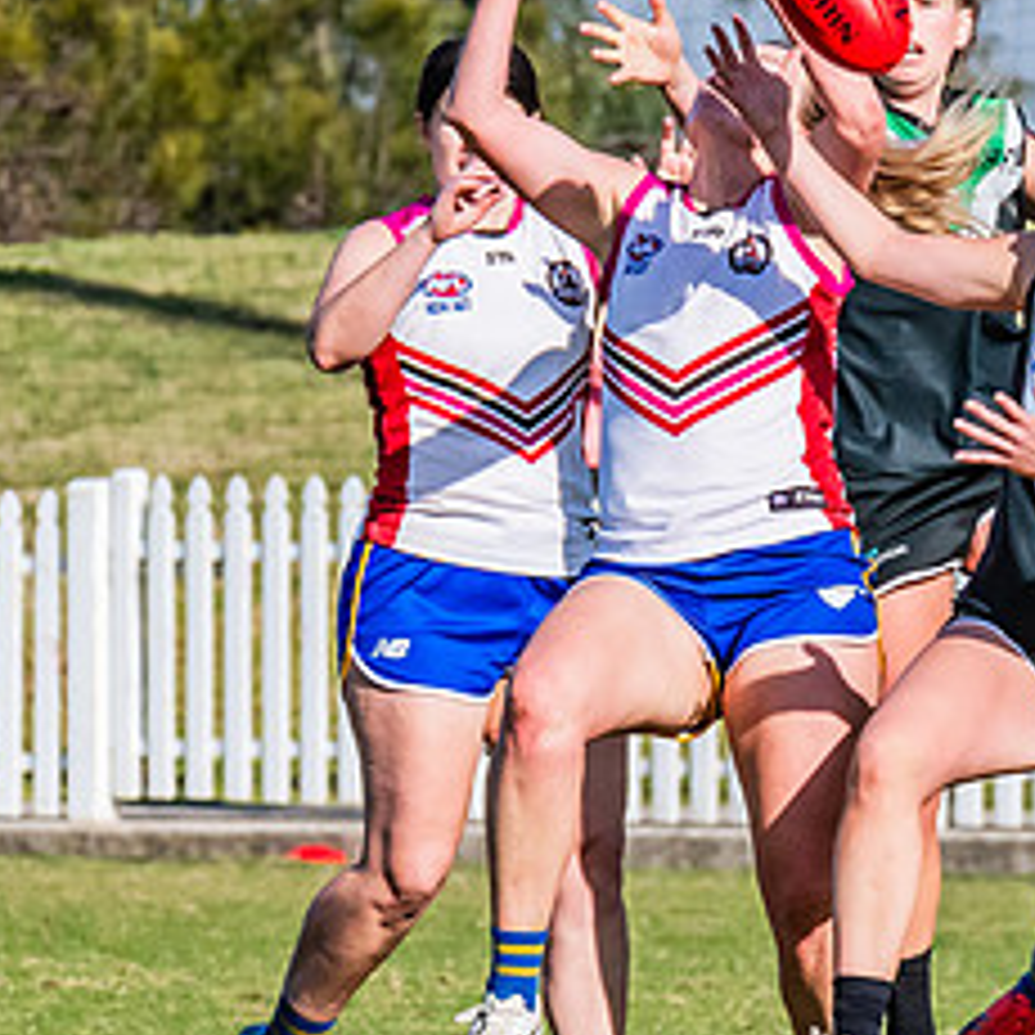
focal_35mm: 1279
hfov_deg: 1.4
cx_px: 959
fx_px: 43265
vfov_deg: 1.4
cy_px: 467
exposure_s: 1/1600
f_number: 11
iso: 800
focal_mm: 310
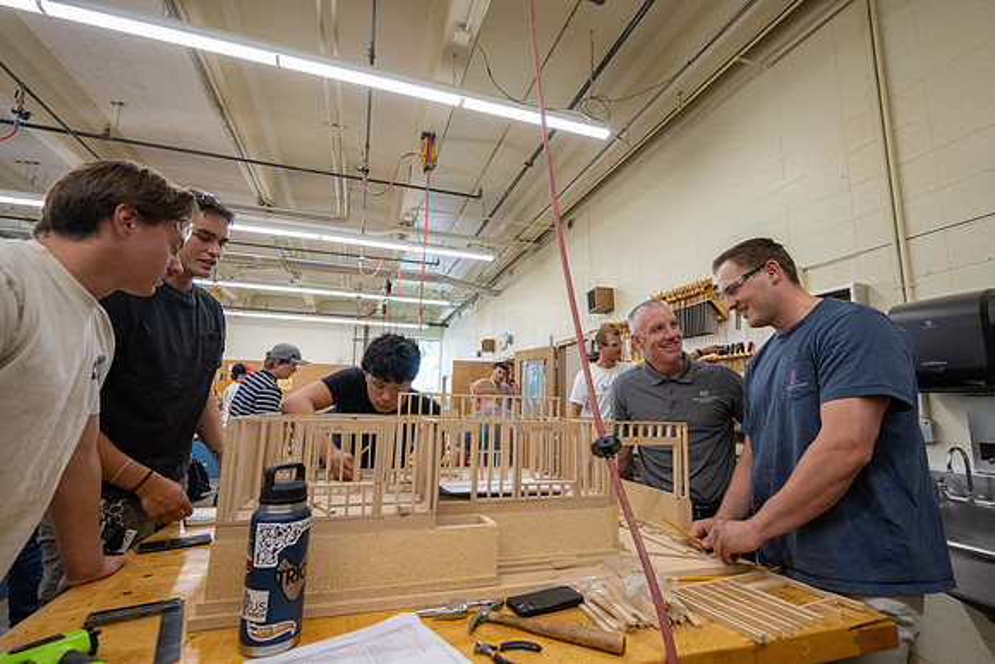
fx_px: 456
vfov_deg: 72.1
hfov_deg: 95.0
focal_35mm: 16
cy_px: 332
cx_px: 498
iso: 1600
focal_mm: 16.5
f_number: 4
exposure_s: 1/400
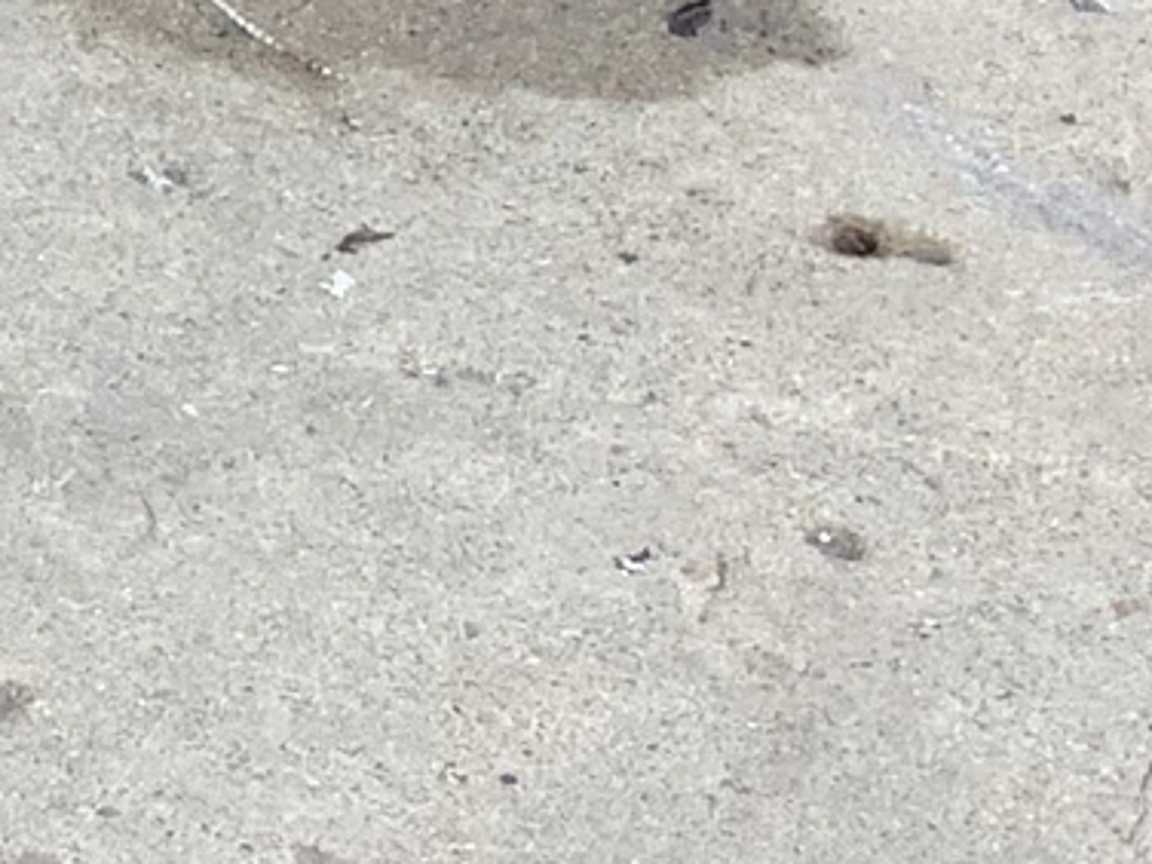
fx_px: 5491
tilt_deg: -38.2
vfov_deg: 9.0
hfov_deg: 10.4
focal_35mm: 165
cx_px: -1609
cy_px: 487
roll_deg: -1.6
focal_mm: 3.3
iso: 32
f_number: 2.4
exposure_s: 1/120
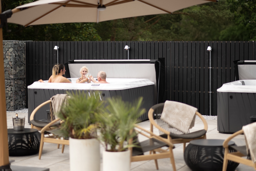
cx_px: 128
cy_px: 86
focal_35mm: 85
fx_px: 604
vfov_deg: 16.1
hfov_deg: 23.9
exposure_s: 1/5000
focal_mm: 85
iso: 100
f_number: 1.6
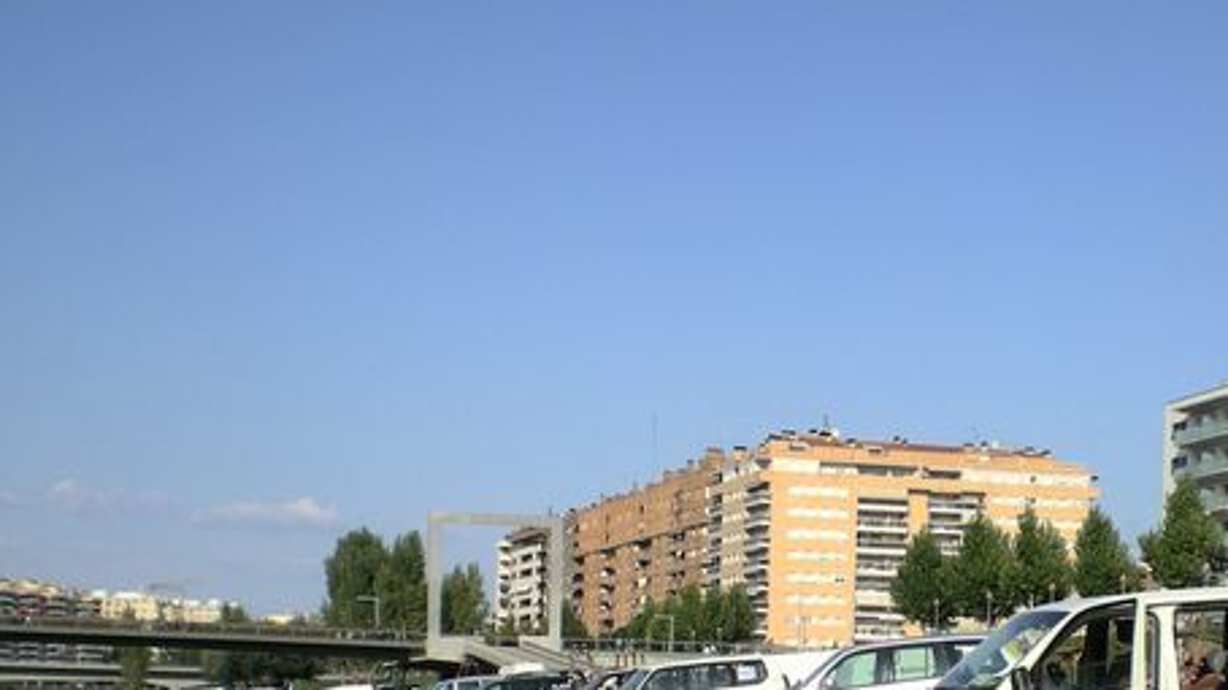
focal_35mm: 73
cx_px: 817
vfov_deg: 16.0
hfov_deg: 28.8
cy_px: 779
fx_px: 2376
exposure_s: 1/410
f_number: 4.6
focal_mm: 6.3
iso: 50
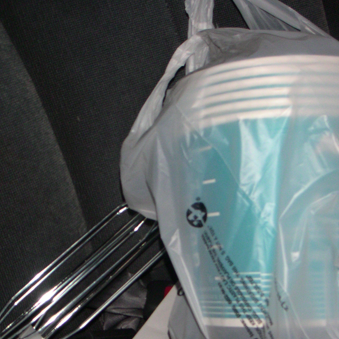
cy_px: 244
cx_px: 176
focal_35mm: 60
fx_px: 665
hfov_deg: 28.6
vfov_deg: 28.3
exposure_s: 1/50
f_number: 2.8
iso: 160
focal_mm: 6
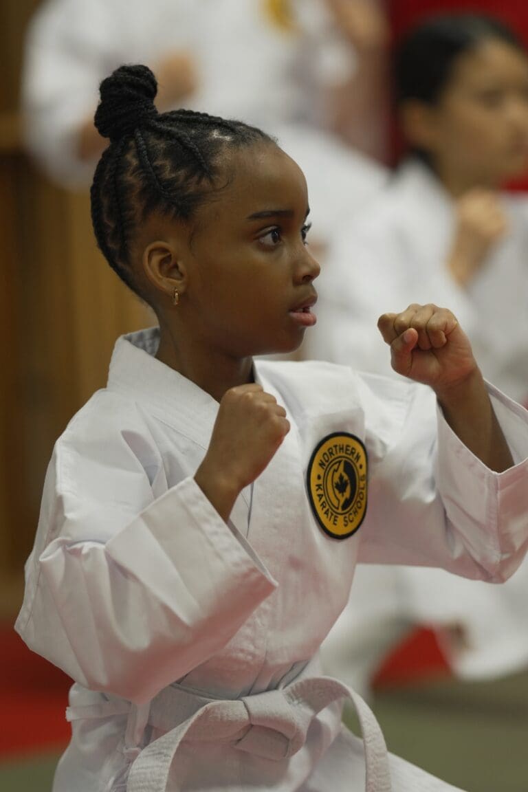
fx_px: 4455
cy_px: 396
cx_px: 264
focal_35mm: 202
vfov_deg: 10.2
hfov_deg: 6.8
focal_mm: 135
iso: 800
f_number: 1.8
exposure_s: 1/640
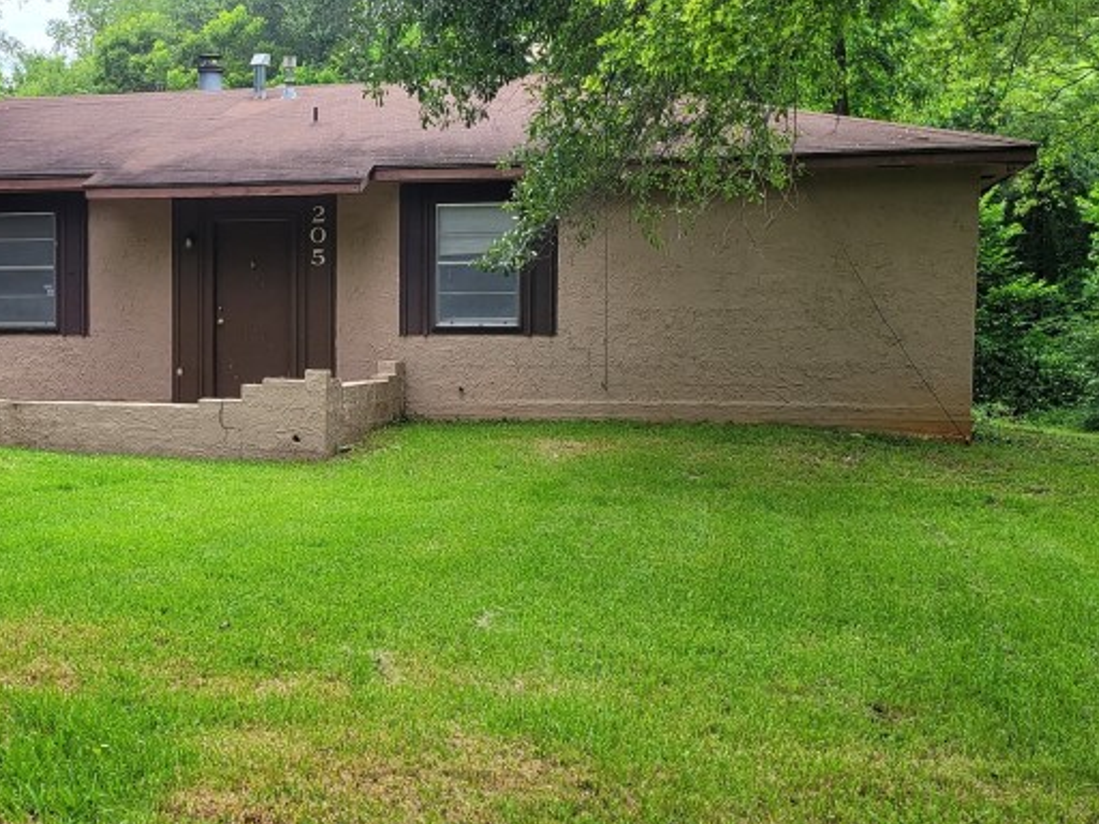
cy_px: 444
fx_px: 1651
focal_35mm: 52
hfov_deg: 36.0
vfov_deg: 28.0
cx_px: 283
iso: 40
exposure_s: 1/291
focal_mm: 5.4
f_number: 1.8
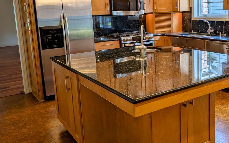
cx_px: 145
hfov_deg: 50.9
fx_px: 237
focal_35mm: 38
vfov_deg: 33.4
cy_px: 54
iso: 26
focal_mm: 6.9
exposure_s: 1/416
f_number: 1.68
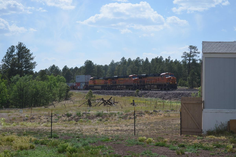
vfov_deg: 16.5
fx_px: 540
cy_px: 78
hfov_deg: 24.7
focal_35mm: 82
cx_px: 118
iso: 100
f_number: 5.6
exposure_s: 1/640
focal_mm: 55
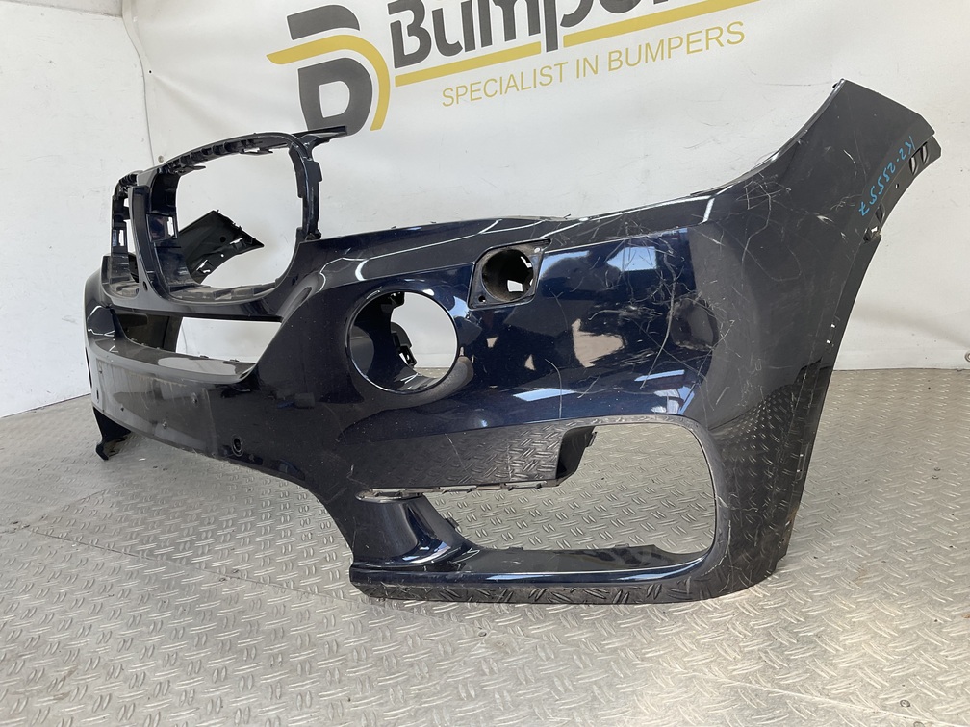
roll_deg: +7.0
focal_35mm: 29
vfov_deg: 48.2
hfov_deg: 61.7
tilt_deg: -12.8
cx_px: 485
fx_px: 813
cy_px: 364
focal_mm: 3
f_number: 1.8
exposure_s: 1/135
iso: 16
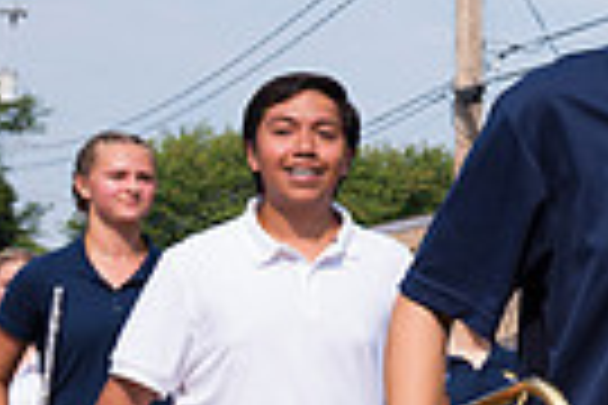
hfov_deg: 13.1
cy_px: 209
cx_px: 982
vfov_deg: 9.4
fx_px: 2466
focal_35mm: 146
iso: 220
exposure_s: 1/500
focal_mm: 34
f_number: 6.3
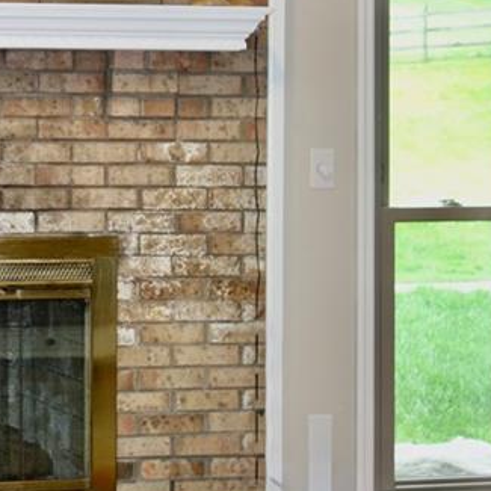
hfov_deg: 22.2
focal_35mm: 75
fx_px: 1204
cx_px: 0
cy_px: 131
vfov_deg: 22.9
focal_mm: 10.4
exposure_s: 1/30
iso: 125
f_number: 1.8
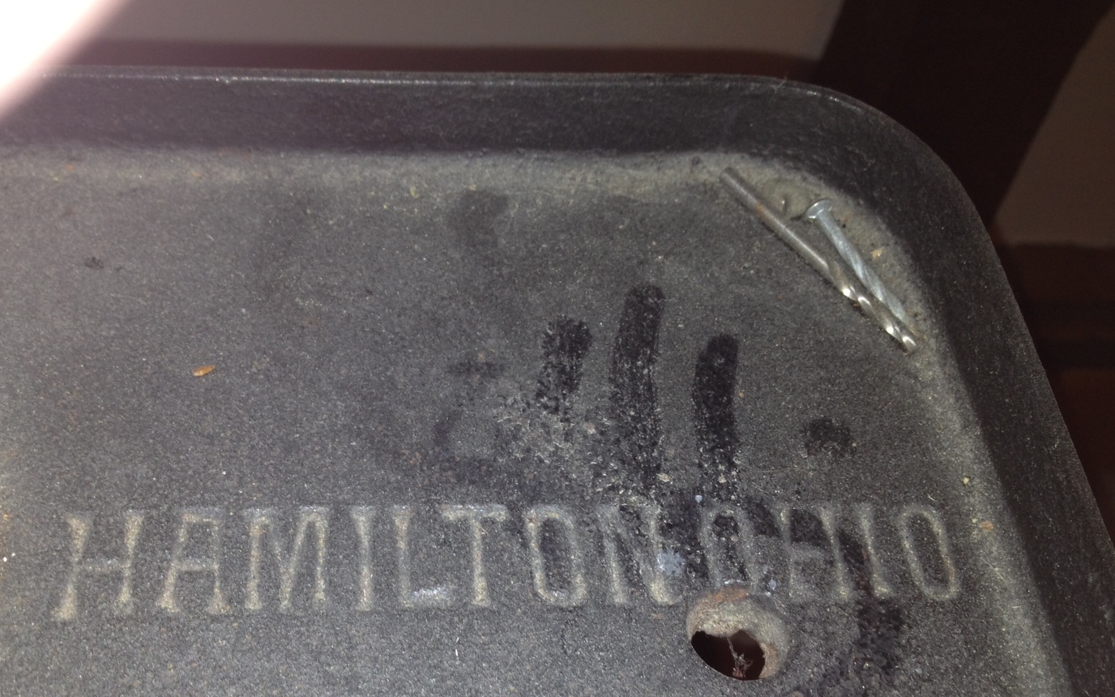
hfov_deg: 45.1
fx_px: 1337
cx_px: 459
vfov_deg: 29.0
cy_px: 465
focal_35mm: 44
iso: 64
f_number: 2.4
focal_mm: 4.28
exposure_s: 1/28
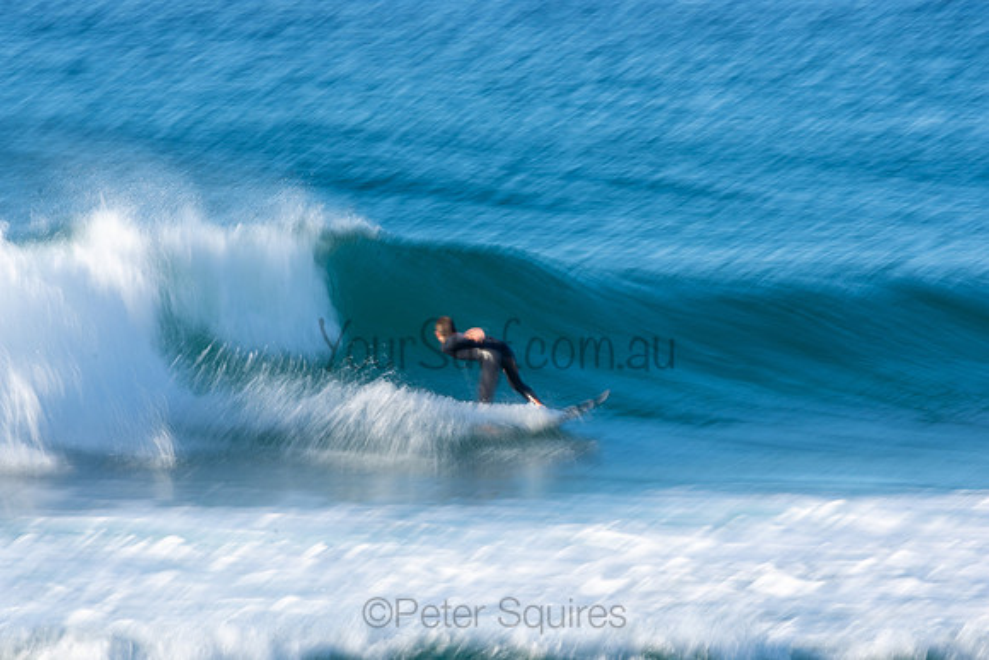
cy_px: 330
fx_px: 20608
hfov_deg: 2.7
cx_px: 494
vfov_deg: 1.8
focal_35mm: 750
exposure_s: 1/25
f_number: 22
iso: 100
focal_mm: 500
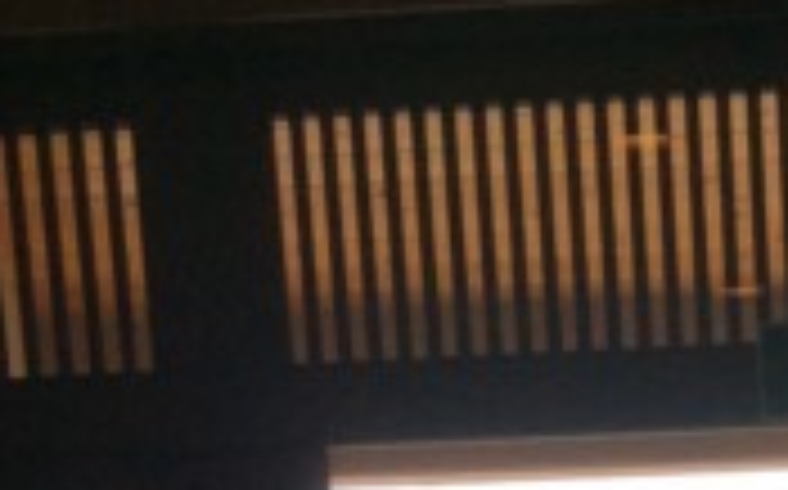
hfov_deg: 13.2
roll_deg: +4.0
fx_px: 3326
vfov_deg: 7.3
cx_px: 950
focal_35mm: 155
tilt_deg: -13.8
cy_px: 1537
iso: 32
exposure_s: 1/443
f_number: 2.4
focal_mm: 3.3
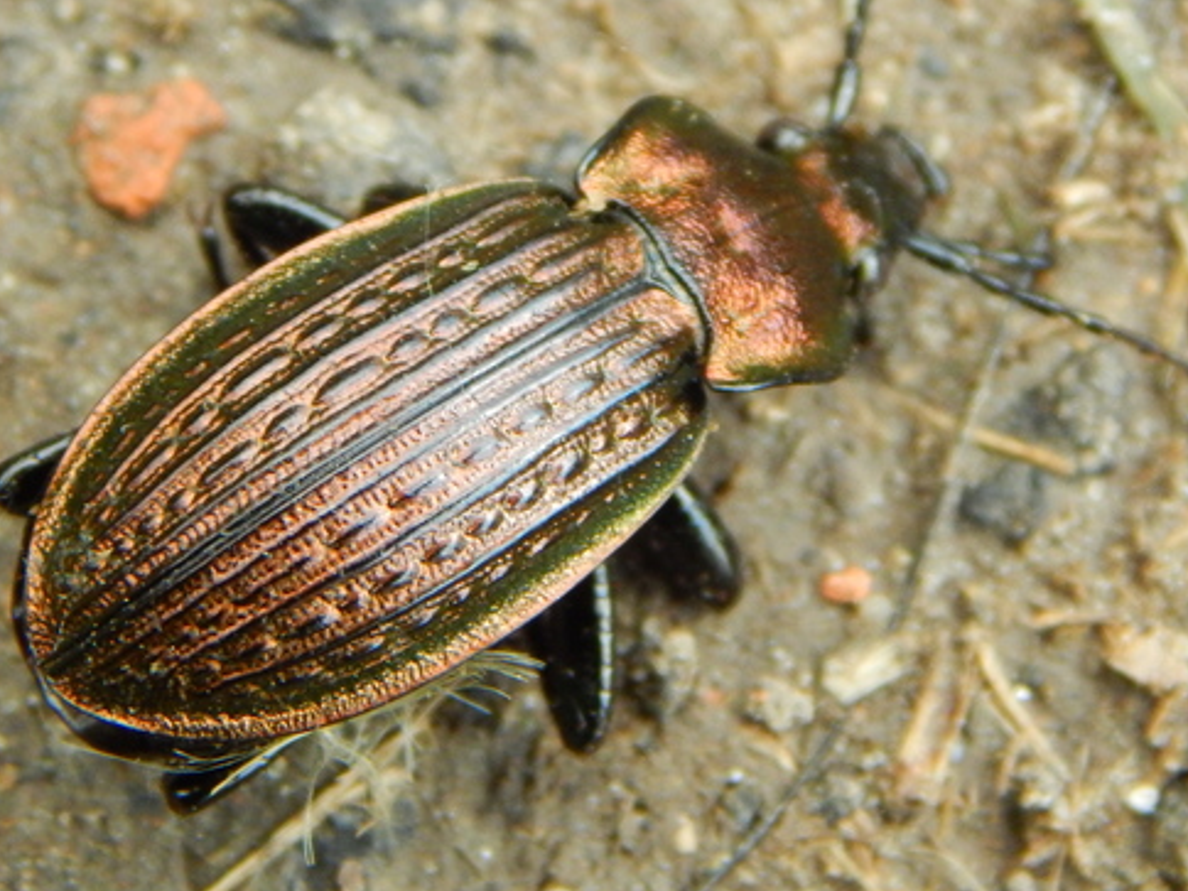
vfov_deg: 7.4
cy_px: 233
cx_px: 490
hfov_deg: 9.8
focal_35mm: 201
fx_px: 6898
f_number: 4.6
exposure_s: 1/250
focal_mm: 20.5
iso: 400
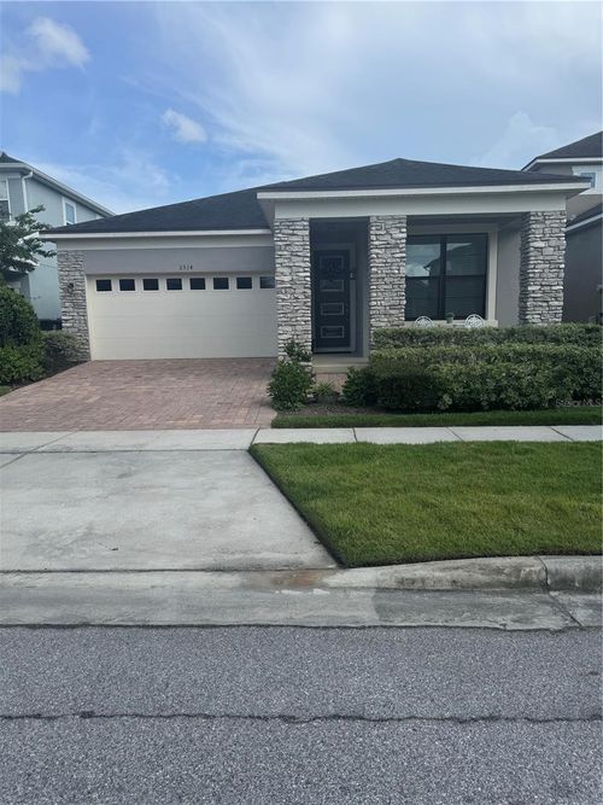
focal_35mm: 24
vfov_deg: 71.6
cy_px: 402
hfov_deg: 56.8
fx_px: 558
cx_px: 302
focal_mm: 6.76
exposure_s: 1/4310
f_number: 1.78
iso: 80
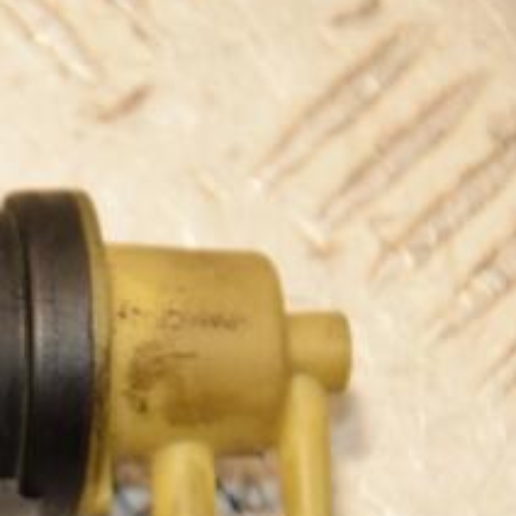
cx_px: -185
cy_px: 455
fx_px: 6378
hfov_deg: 4.6
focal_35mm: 378
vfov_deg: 4.6
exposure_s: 1/200
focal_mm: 105
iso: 800
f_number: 6.3
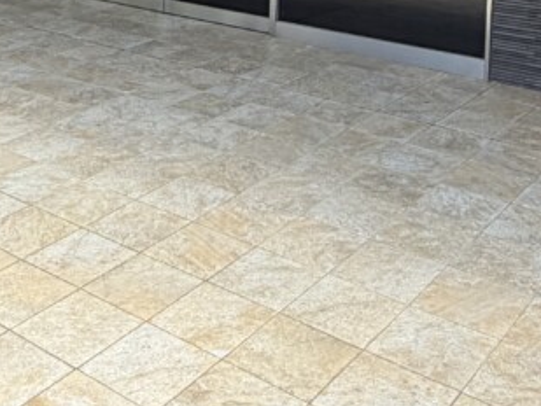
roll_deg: -0.9
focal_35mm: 58
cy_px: -108
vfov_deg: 22.8
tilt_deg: -4.1
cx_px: 180
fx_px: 907
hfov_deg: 32.9
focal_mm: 2.22
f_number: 2.2
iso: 50
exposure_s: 1/349
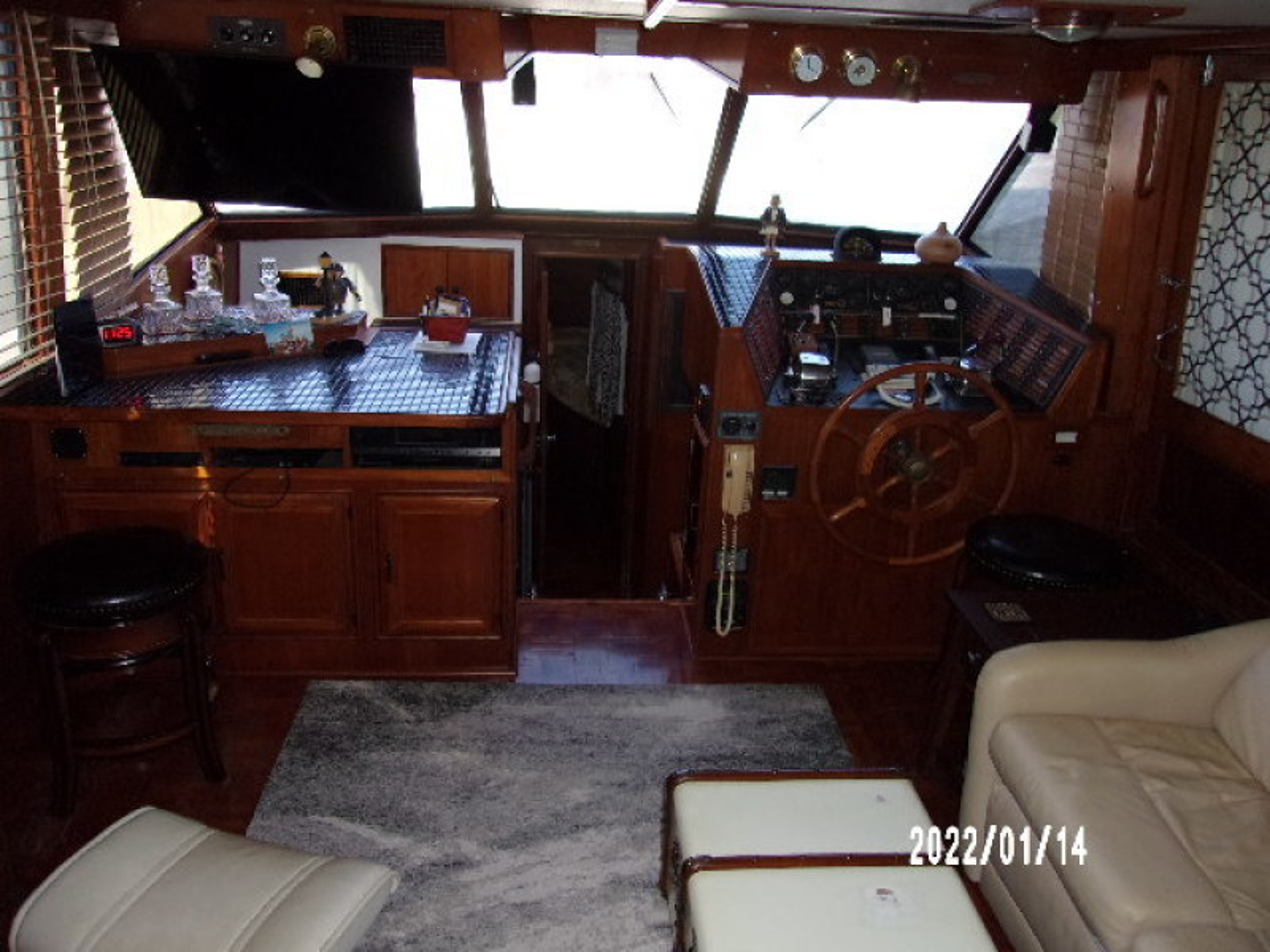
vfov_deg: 51.4
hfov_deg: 65.3
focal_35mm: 27
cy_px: 476
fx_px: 991
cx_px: 635
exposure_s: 1/34
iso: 200
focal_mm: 4.9
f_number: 3
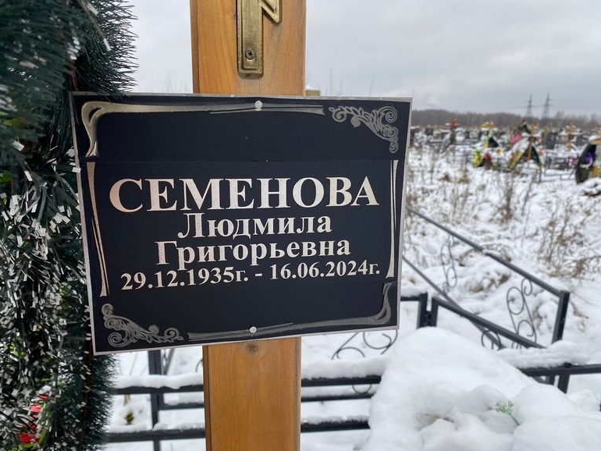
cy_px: 227
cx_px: 302
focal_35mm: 27
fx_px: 469
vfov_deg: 51.4
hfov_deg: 65.3
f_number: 1.8
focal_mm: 4.25
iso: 32
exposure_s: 1/146
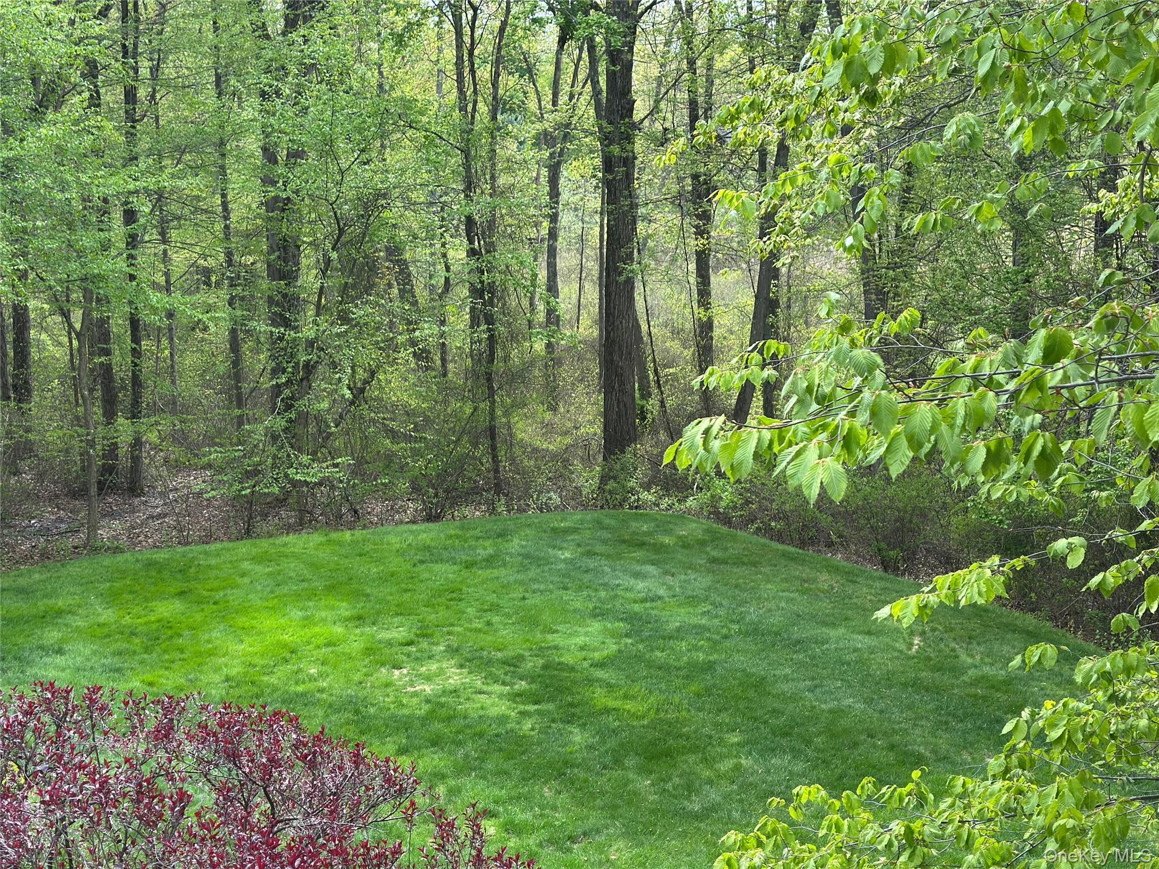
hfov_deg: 39.7
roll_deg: +2.1
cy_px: 434
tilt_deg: -9.5
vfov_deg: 30.3
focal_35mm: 48
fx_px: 1607
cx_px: 580
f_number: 1.78
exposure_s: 1/797
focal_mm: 6.86
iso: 80
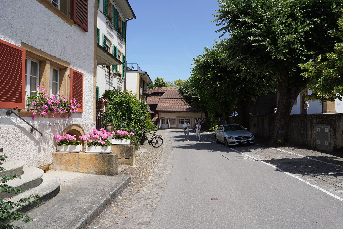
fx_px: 229
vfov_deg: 53.1
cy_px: 114
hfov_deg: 73.7
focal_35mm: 24
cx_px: 172
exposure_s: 1/100
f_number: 14
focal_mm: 24
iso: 100
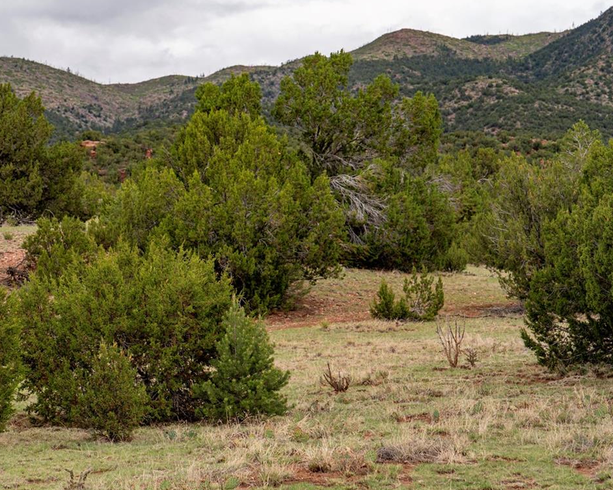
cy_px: 239
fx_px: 2049
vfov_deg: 13.6
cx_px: 159
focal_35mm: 113
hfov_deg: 16.9
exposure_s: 1/160
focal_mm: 70
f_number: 5
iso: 200
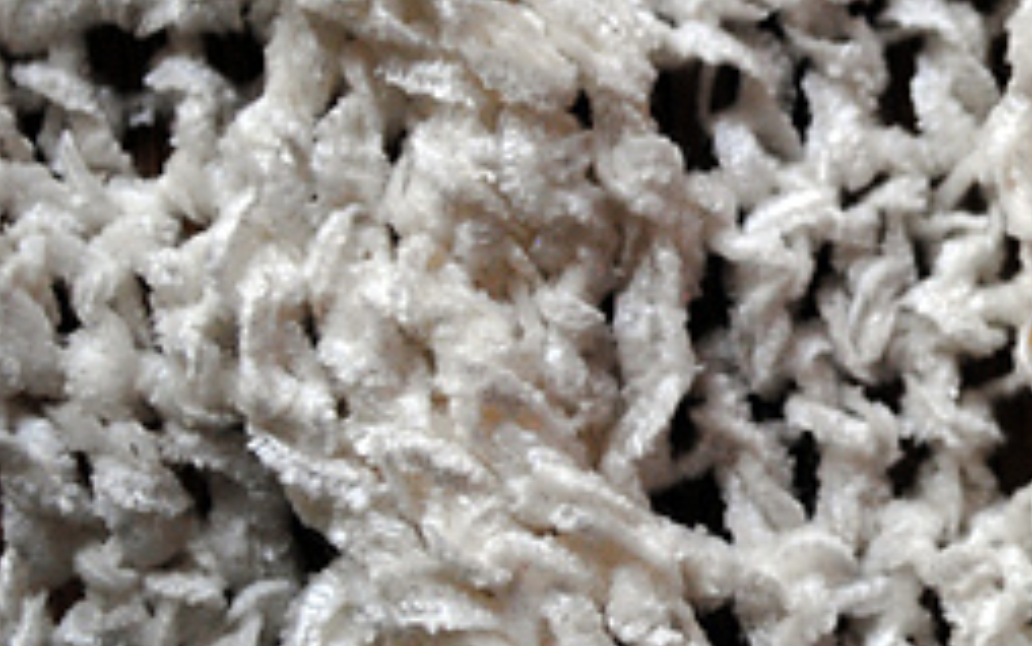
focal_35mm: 154
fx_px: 4333
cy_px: 244
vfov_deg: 8.5
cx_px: 1239
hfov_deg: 13.2
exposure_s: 1/30
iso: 450
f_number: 5.3
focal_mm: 40
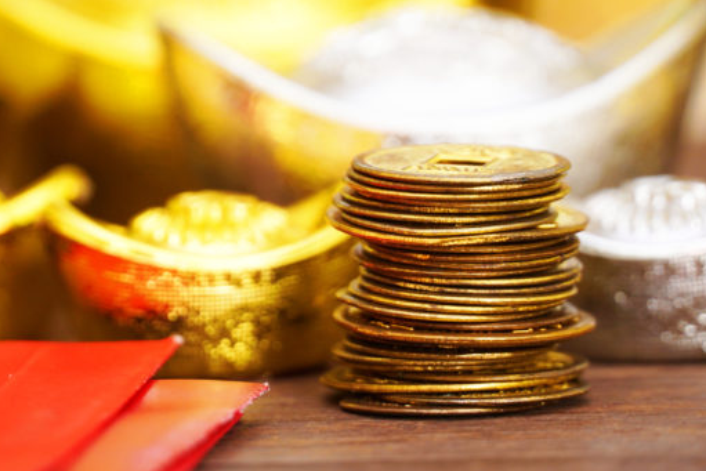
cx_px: 238
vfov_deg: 4.7
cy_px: 154
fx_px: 5747
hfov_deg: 7.0
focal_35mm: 293
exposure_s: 1/3.33
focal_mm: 130
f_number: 5.6
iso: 500
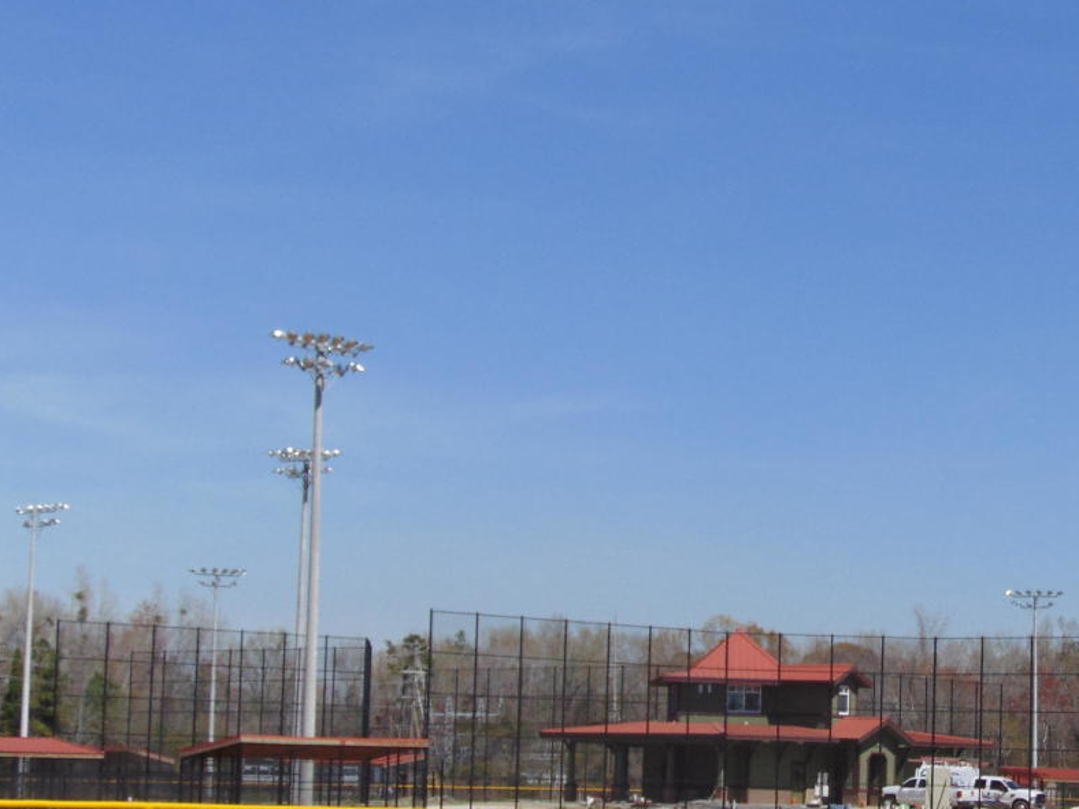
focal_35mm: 104
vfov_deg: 14.2
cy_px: 468
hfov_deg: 18.7
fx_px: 3242
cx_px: 863
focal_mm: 10.8
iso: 80
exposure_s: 1/250
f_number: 9.3
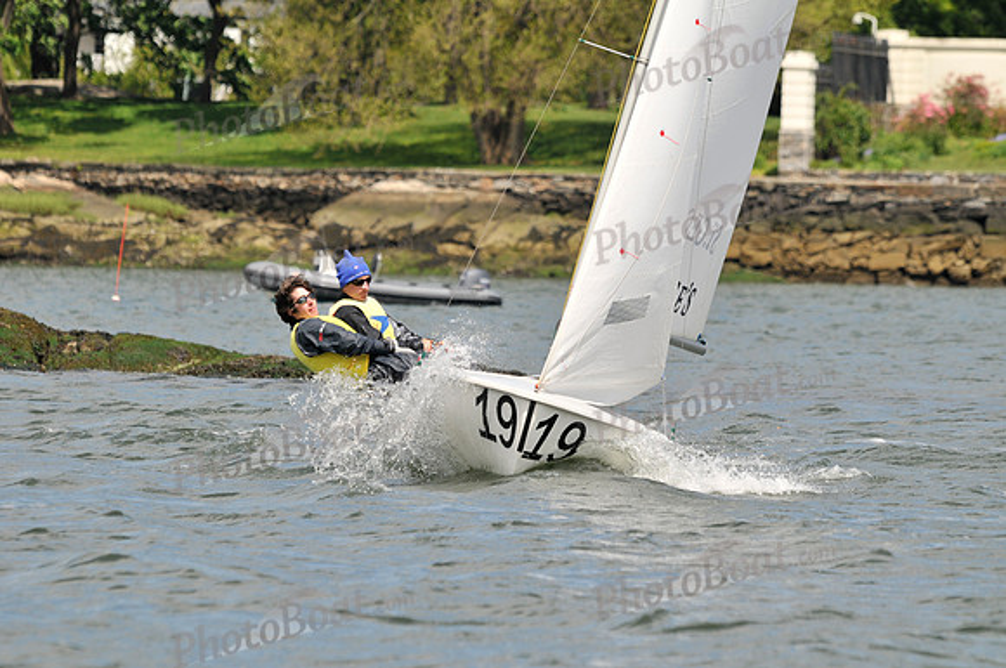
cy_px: 334
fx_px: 12557
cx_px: 503
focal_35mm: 450
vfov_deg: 3.0
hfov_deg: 4.6
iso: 200
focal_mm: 300
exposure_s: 1/1000
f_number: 8
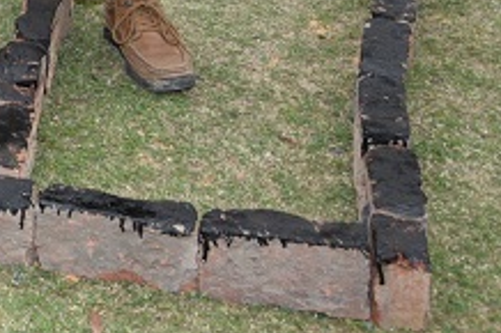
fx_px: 1724
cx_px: -331
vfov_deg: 10.3
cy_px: -308
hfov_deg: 14.9
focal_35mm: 124
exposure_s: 1/125
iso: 1600
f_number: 5
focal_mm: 30
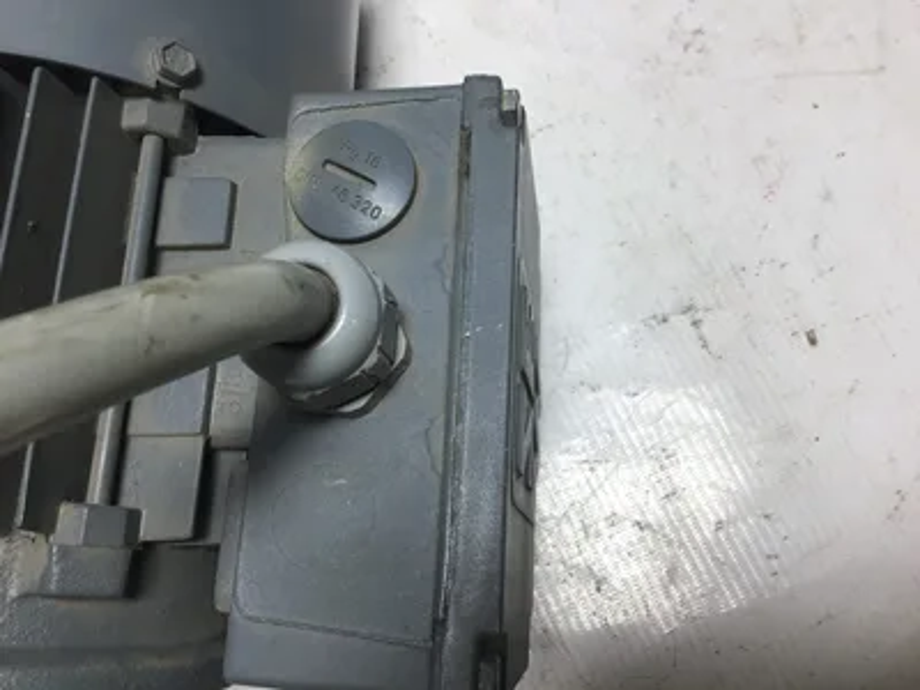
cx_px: 460
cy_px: 345
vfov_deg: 45.4
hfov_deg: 58.4
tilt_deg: -74.4
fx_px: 824
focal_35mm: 31
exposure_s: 1/120
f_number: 2.4
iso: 25
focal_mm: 3.3
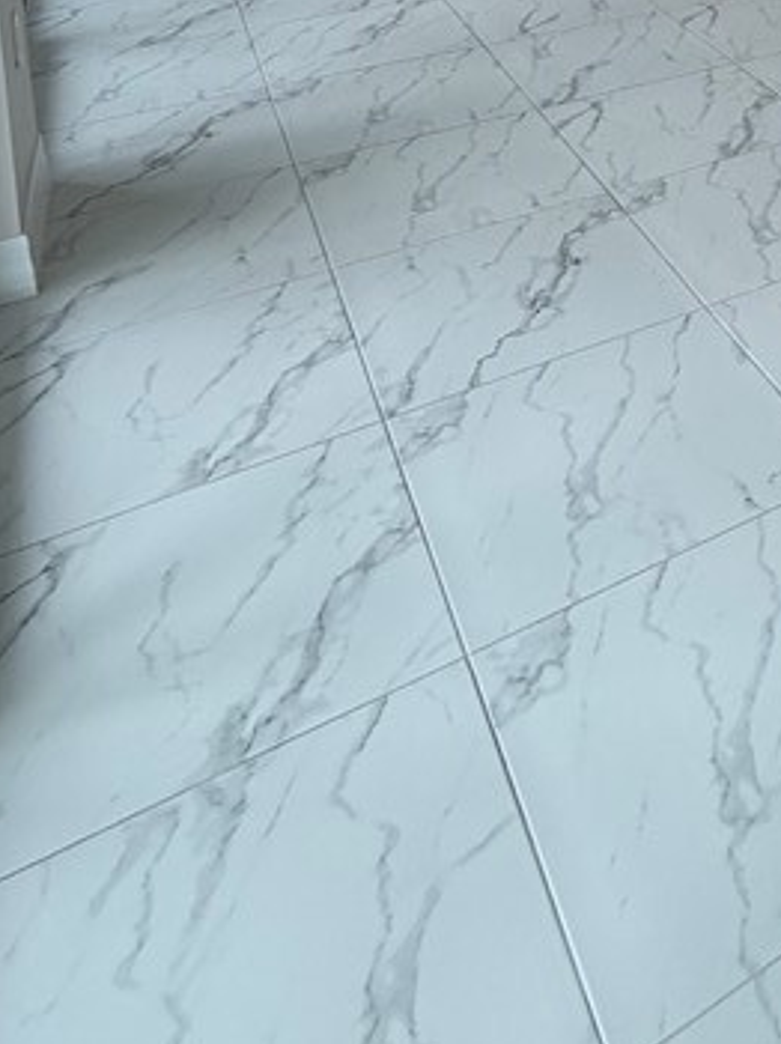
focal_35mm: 41
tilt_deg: -8.5
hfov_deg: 28.7
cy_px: -227
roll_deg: -1.3
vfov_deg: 35.4
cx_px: 1016
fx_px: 1235
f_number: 2.2
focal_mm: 2.22
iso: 64
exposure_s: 1/120
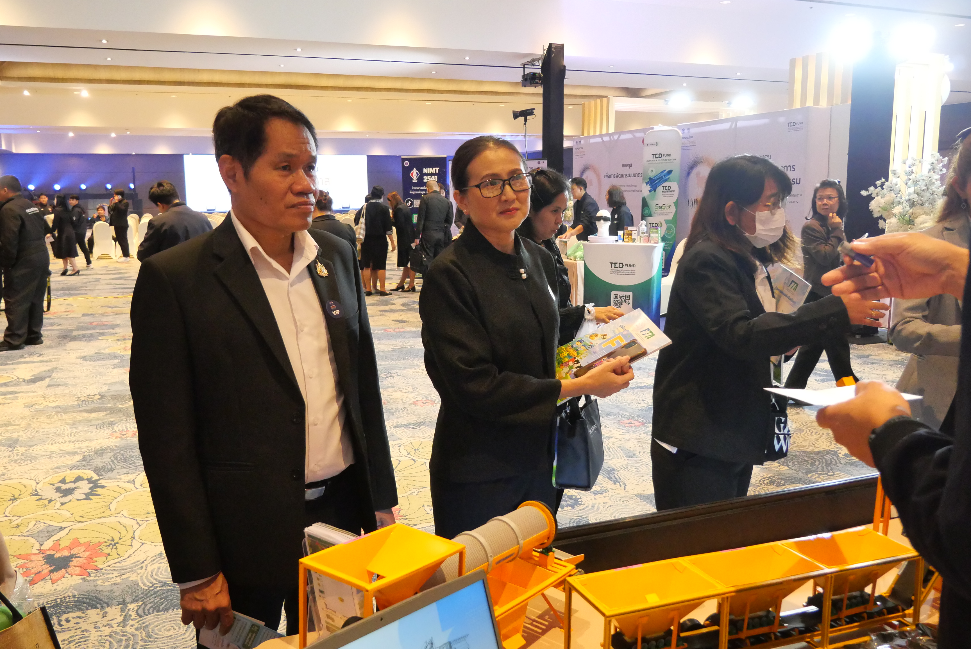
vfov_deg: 45.0
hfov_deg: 63.6
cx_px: 468
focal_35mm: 29
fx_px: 783
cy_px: 323
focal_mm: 13
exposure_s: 1/125
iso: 3200
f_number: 3.5
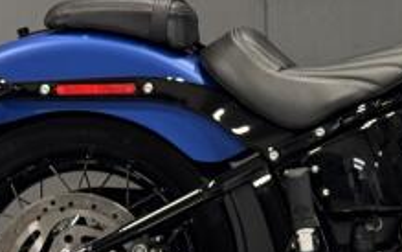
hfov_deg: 11.0
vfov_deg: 7.1
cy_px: 92
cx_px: 545
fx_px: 2038
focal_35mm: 186
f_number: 1.78
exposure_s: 1/60
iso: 250
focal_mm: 6.76
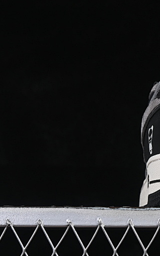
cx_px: 255
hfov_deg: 7.9
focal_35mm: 162
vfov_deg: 12.9
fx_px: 1132
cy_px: 95
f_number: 8
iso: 160
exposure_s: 1/80
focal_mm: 50
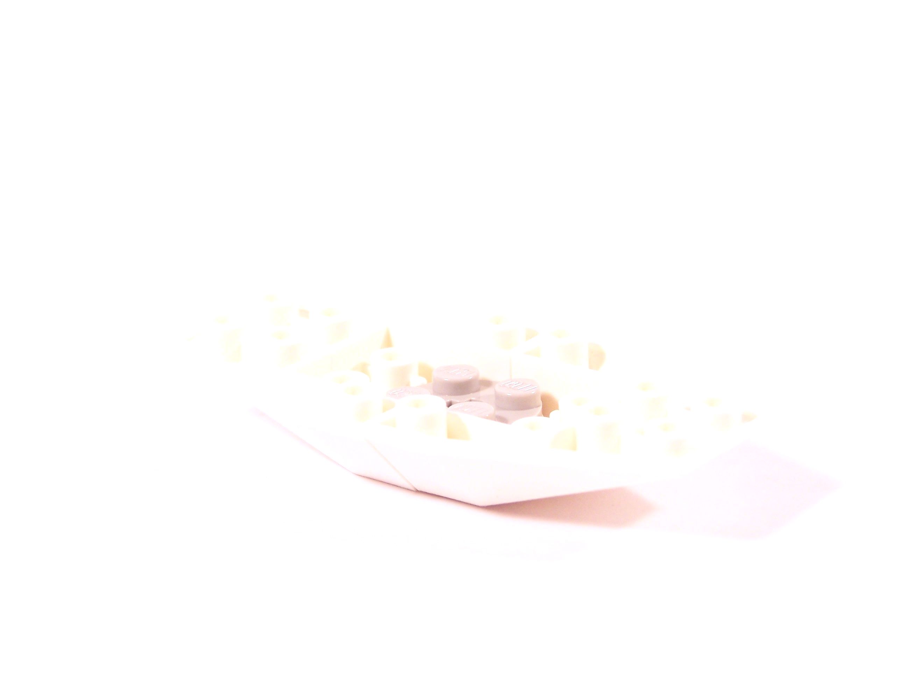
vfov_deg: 11.6
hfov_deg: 15.4
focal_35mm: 128
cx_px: 450
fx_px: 3332
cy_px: 338
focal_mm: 21.2
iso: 200
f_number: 3.6
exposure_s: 1/20
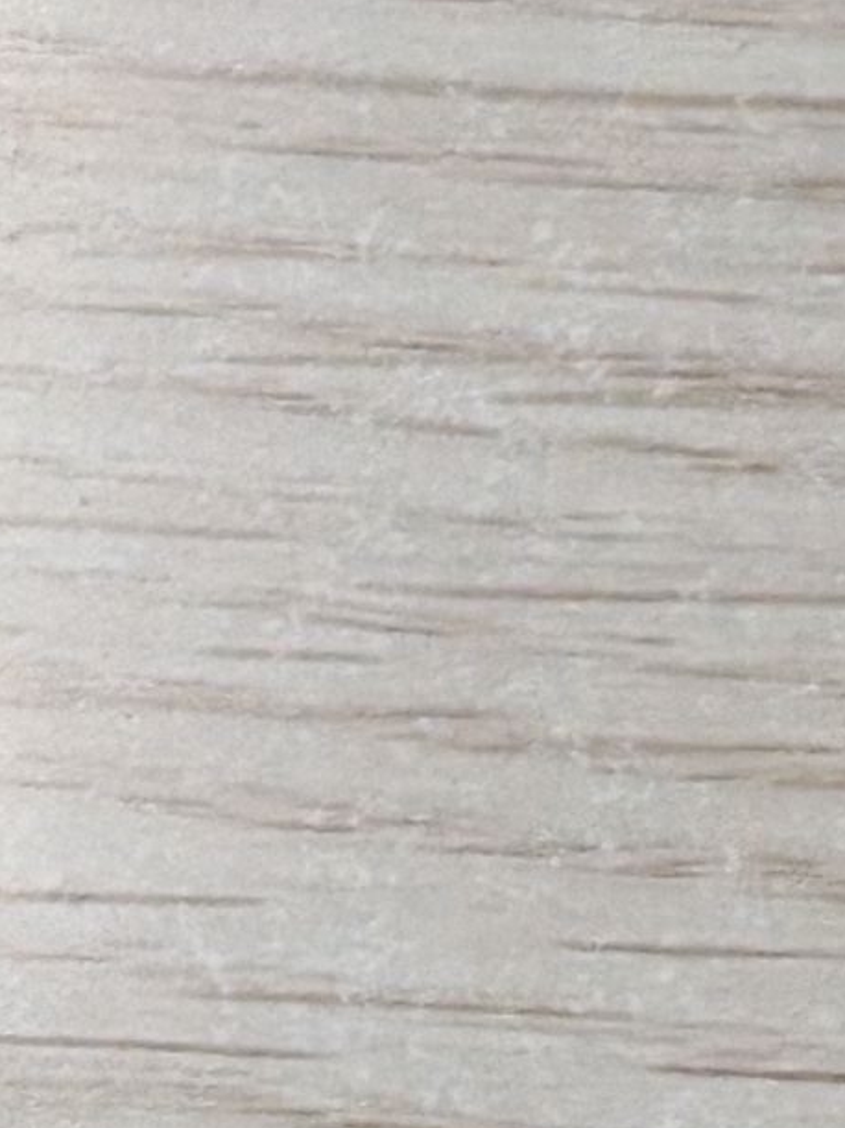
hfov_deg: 7.4
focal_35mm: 181
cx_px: -1480
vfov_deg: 10.6
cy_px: 1654
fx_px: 5893
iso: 640
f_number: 1.95
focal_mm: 5.52
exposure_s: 1/100
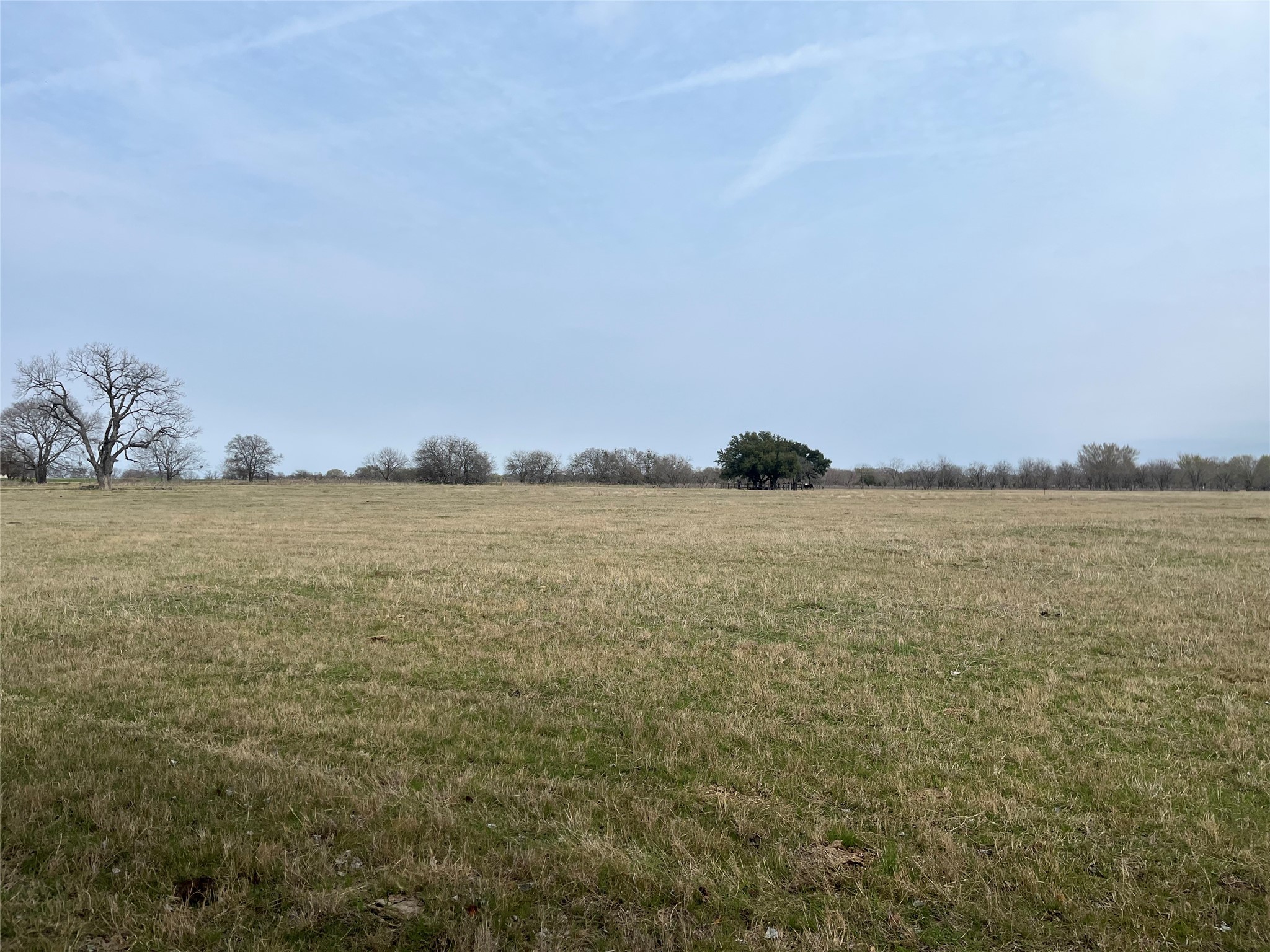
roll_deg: +1.3
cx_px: 635
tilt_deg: +1.4
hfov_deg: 67.3
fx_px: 954
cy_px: 476
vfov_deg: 53.1
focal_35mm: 26
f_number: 1.6
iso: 50
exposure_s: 1/5319
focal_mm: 5.1
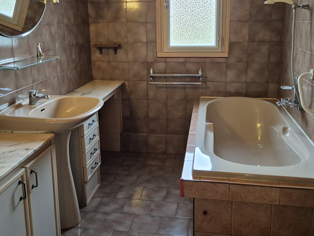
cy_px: 82
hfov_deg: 50.1
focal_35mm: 37
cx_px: 161
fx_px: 336
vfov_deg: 38.3
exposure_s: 1/100
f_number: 1.8
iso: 500
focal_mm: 5.4
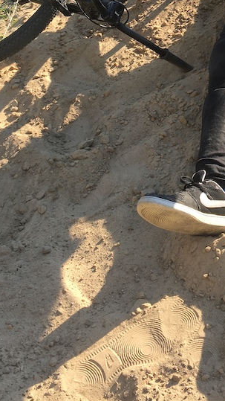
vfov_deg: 32.8
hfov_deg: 19.8
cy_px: 27
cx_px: 187
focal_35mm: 60
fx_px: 637
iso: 25
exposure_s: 1/506
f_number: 2.2
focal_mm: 4.15
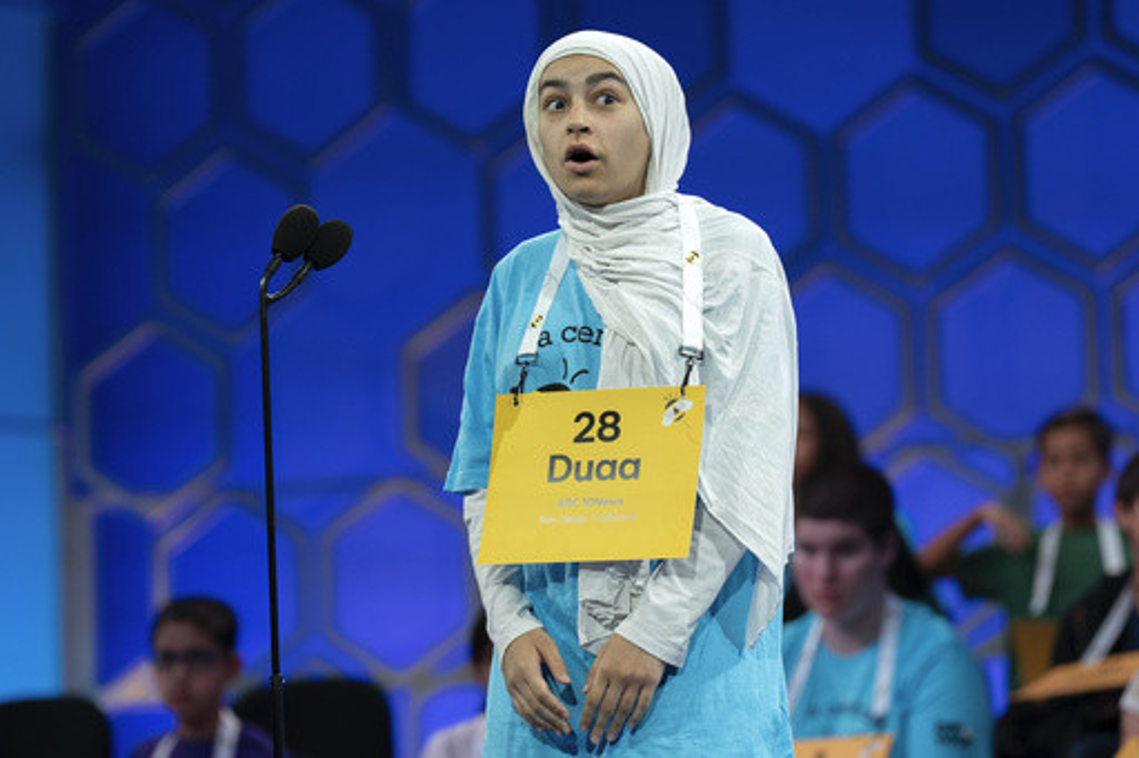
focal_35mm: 200
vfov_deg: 6.9
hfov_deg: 10.3
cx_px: 570
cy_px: 379
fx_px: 6325
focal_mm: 200
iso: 1000
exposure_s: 1/400
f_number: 3.5
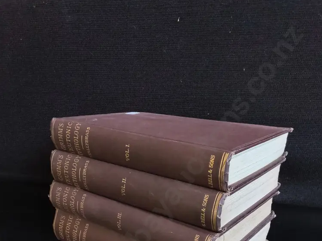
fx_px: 344
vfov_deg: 36.8
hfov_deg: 50.1
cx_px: 165
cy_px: 206
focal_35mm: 37
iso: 320
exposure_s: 1/120
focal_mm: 2.87
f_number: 2
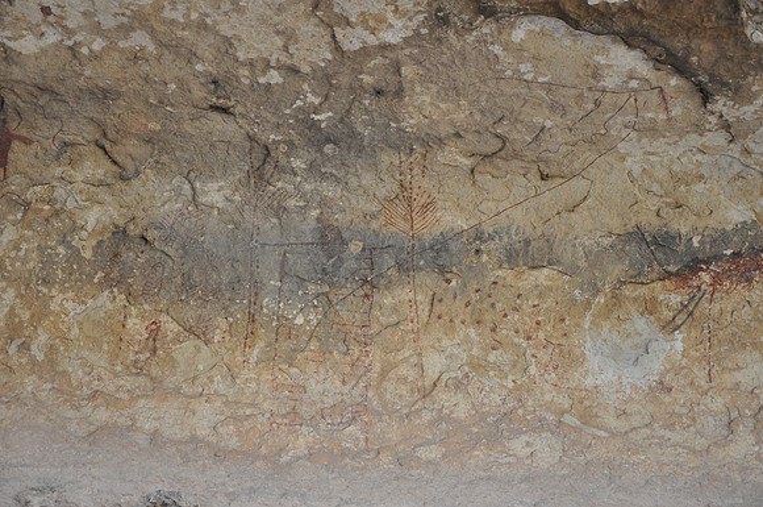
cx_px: 382
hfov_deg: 27.0
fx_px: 1587
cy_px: 254
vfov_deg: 18.1
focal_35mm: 75
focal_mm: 50
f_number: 5.6
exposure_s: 1/30
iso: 360
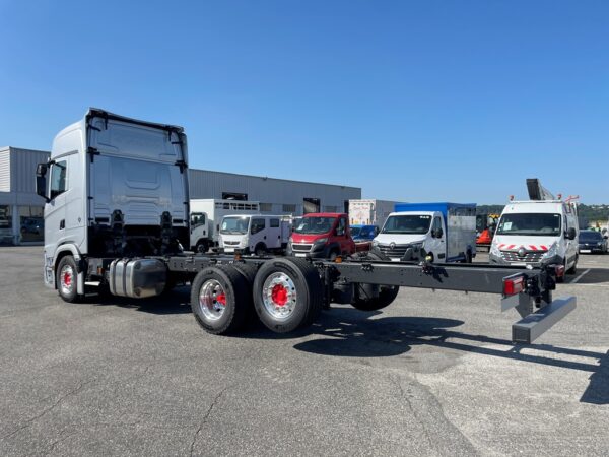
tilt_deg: +2.6
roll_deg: +0.9
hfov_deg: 67.3
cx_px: 304
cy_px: 228
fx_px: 457
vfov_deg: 53.1
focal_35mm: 26
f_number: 1.6
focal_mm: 4.2
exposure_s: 1/3300
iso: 32
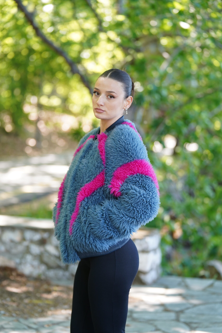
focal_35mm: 93
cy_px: 166
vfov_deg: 21.9
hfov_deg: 14.7
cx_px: 111
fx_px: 860
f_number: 2.8
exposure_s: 1/320
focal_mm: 93
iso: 640
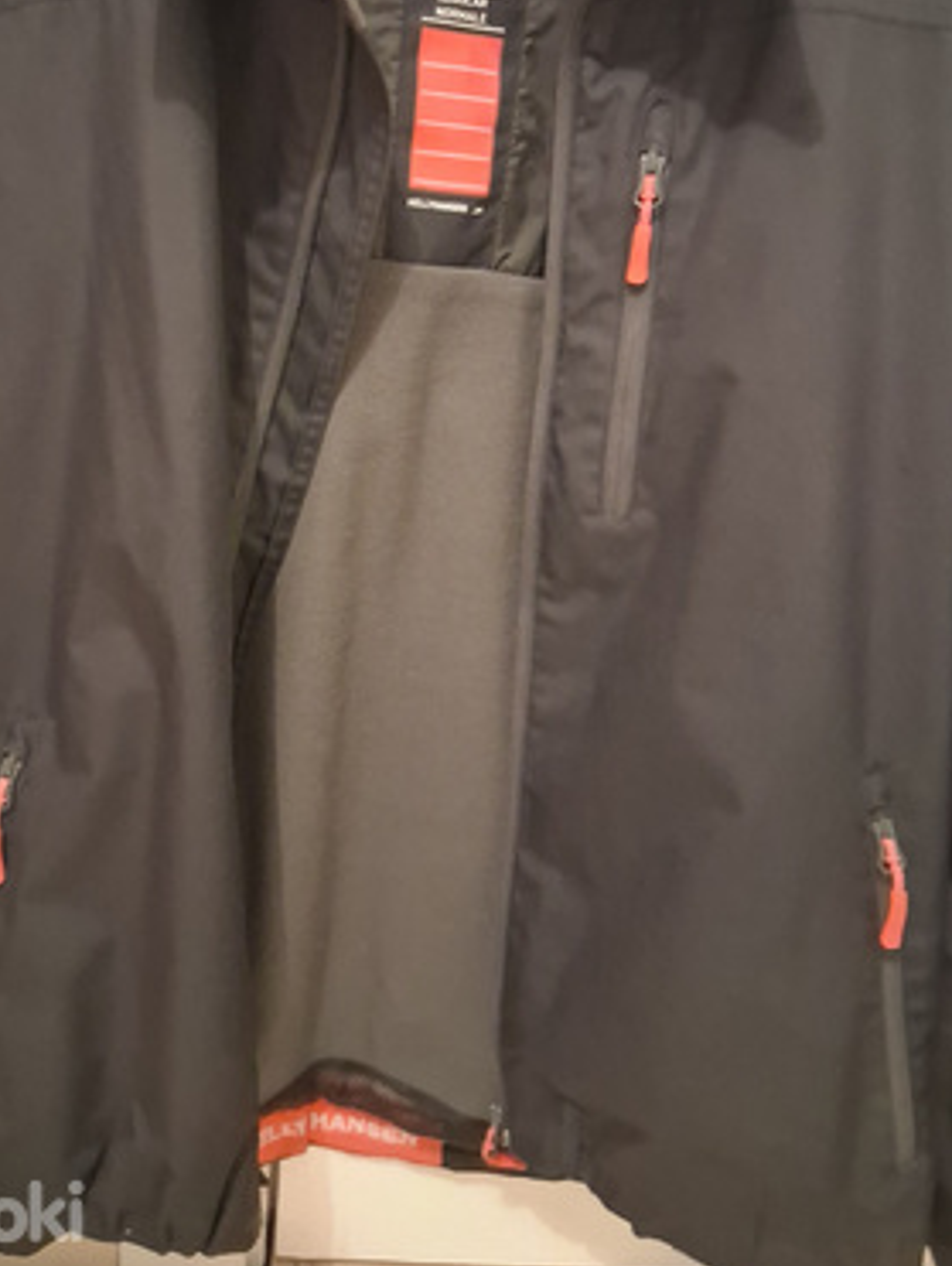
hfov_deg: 40.6
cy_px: 478
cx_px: 384
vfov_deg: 52.0
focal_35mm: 35
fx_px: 1281
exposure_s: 1/10
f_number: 1.8
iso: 1600
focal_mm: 3.98
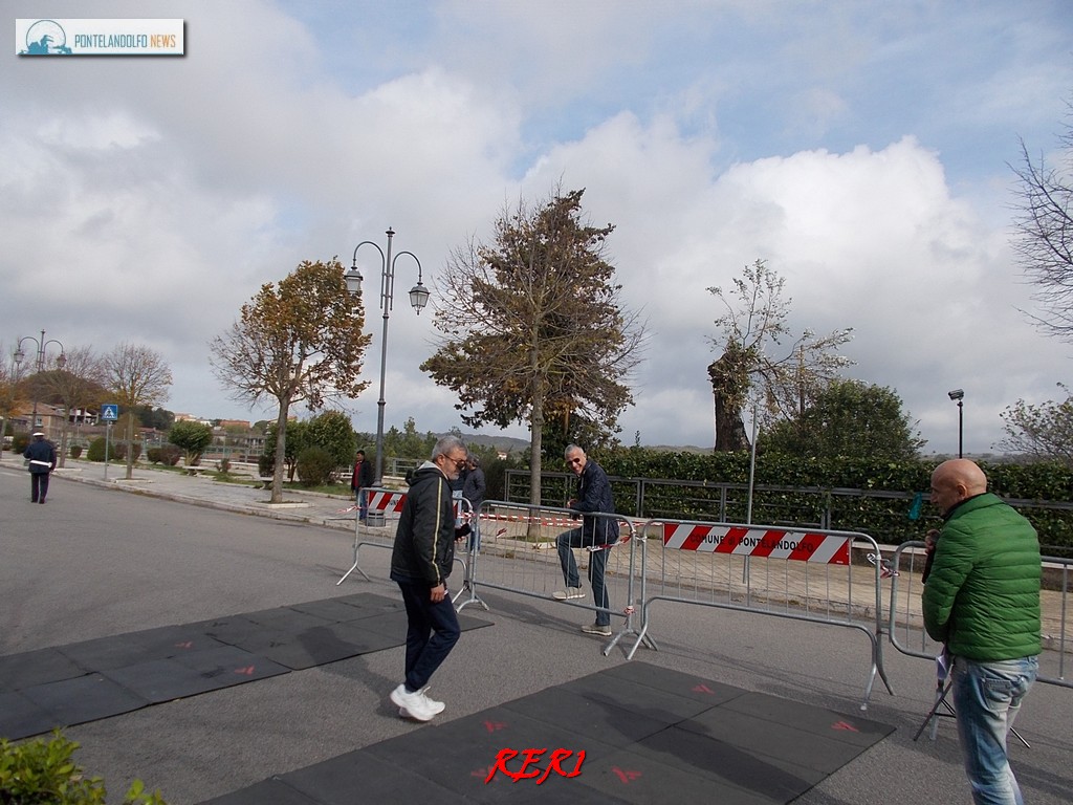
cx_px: 536
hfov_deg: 67.3
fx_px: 806
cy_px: 402
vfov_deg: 53.1
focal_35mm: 26
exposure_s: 1/200
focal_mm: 4.6
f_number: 8
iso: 80
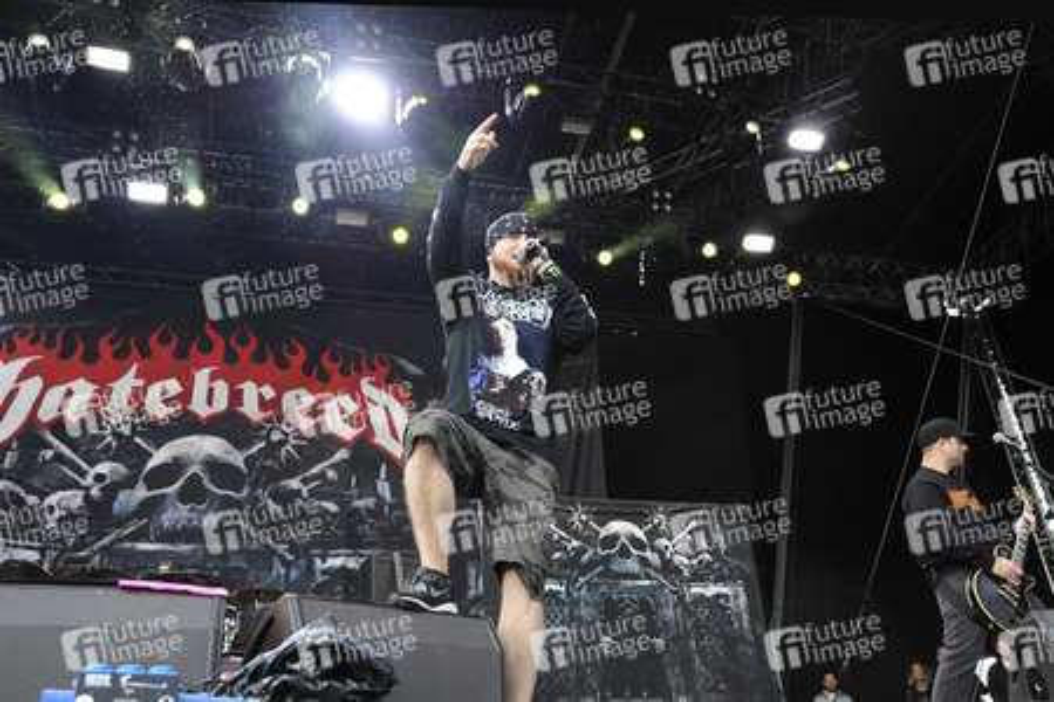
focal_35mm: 32
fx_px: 937
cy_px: 351
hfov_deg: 58.7
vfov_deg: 41.1
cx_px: 527
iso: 400
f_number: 2.8
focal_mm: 32
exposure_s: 1/200
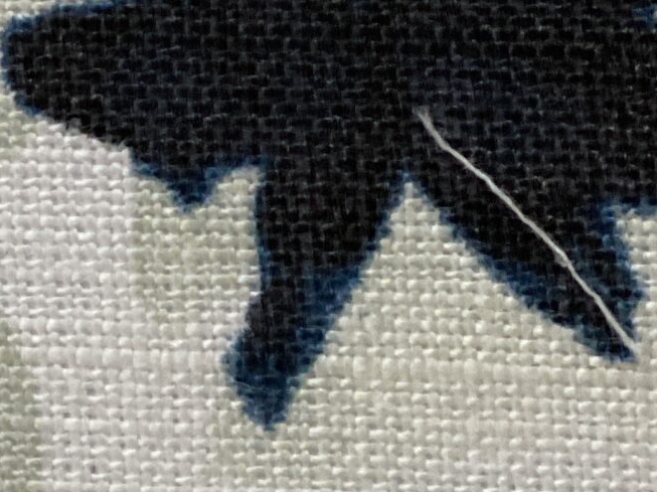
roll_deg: -3.4
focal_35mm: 204
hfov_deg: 9.6
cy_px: -322
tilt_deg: -27.1
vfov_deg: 7.1
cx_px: -3
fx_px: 3870
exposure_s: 1/68
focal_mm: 6
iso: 250
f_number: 2
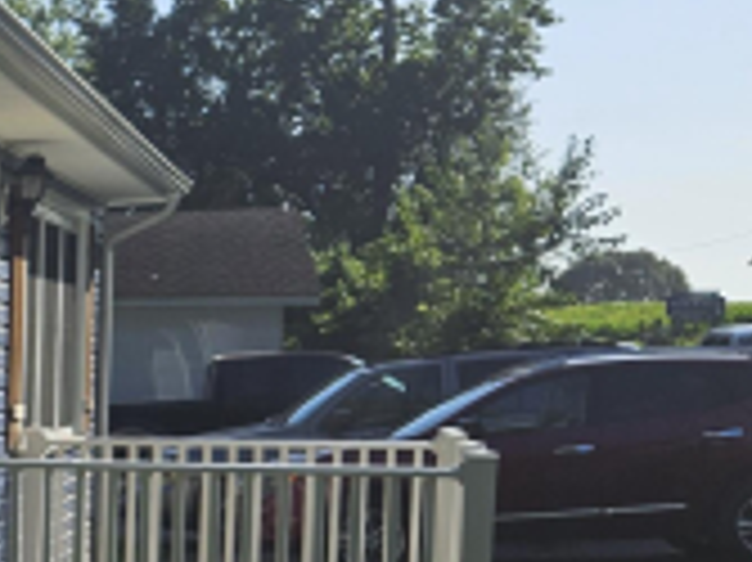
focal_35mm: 92
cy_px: 540
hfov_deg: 18.0
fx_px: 1997
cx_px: -502
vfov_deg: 15.8
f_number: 1.8
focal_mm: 5.4
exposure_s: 1/3009
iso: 25
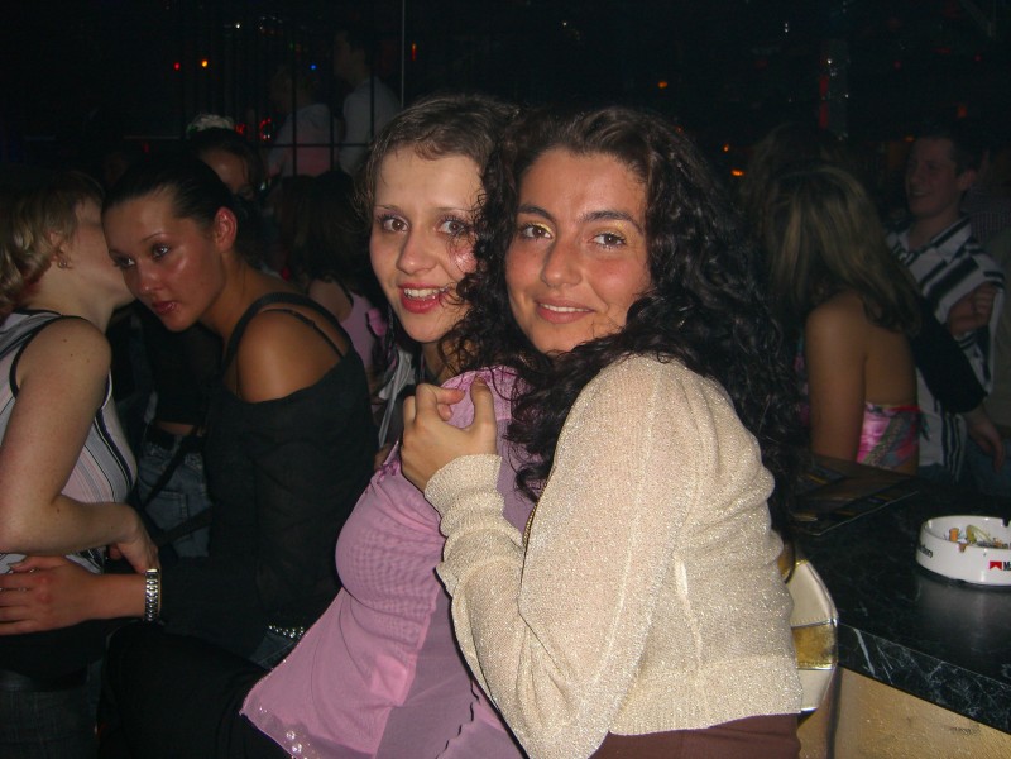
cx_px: 506
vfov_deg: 37.7
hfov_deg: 49.0
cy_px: 380
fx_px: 1110
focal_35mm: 38
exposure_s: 1/60
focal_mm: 7.9
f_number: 2.8
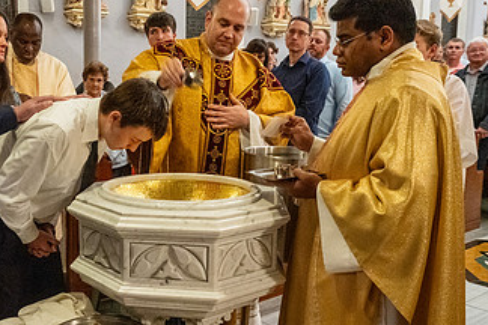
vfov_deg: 31.2
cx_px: 120
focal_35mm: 43
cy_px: 171
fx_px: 583
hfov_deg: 43.9
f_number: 4.5
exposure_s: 1/60
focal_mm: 24
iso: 5000
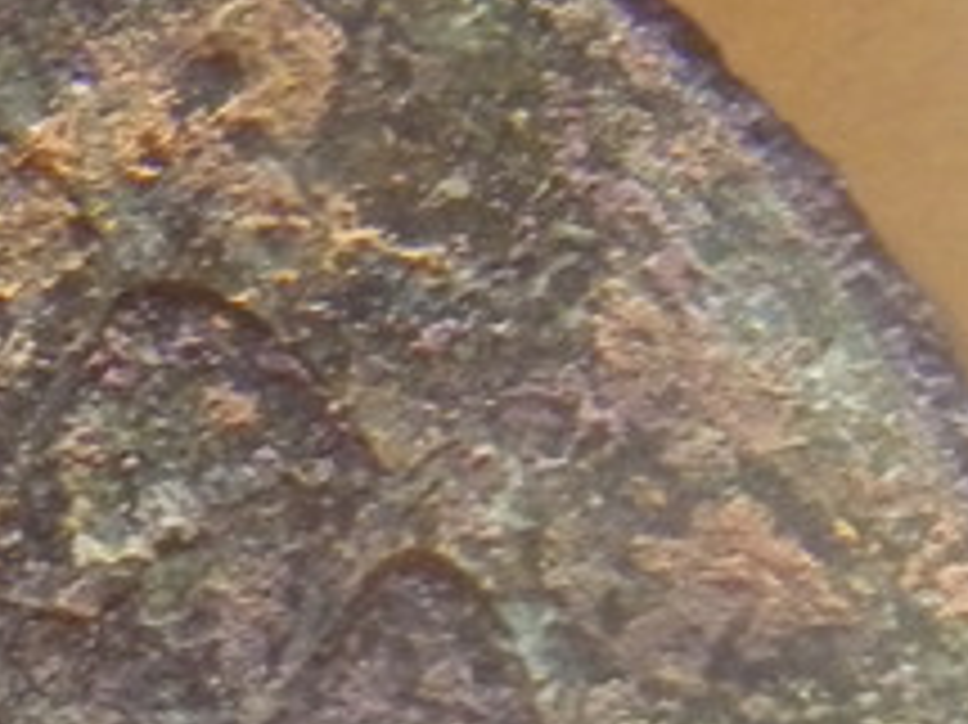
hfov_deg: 5.9
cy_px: 1237
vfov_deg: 4.5
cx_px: -678
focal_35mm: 328
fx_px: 9167
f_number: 4.4
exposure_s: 1/30
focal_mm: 11.9
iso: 800
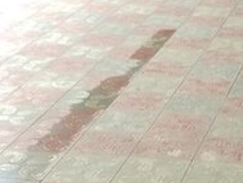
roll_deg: +2.5
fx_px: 730
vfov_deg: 13.1
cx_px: 231
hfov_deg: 18.5
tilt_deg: -33.7
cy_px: 312
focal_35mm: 104
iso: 80
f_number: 2.2
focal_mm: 4.15
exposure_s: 1/33
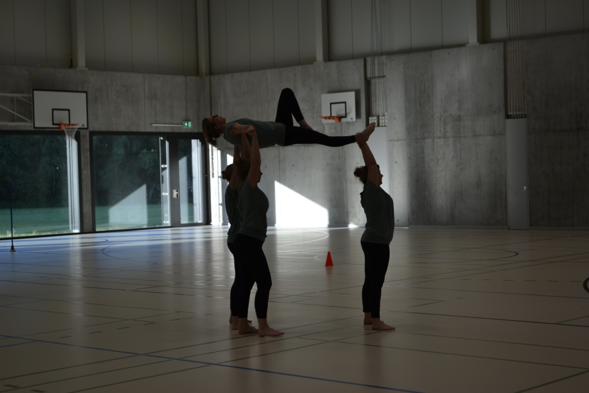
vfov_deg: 20.2
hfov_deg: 29.9
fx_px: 1104
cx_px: 294
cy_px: 196
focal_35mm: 68
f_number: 5.6
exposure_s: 1/125
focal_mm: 45
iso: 140
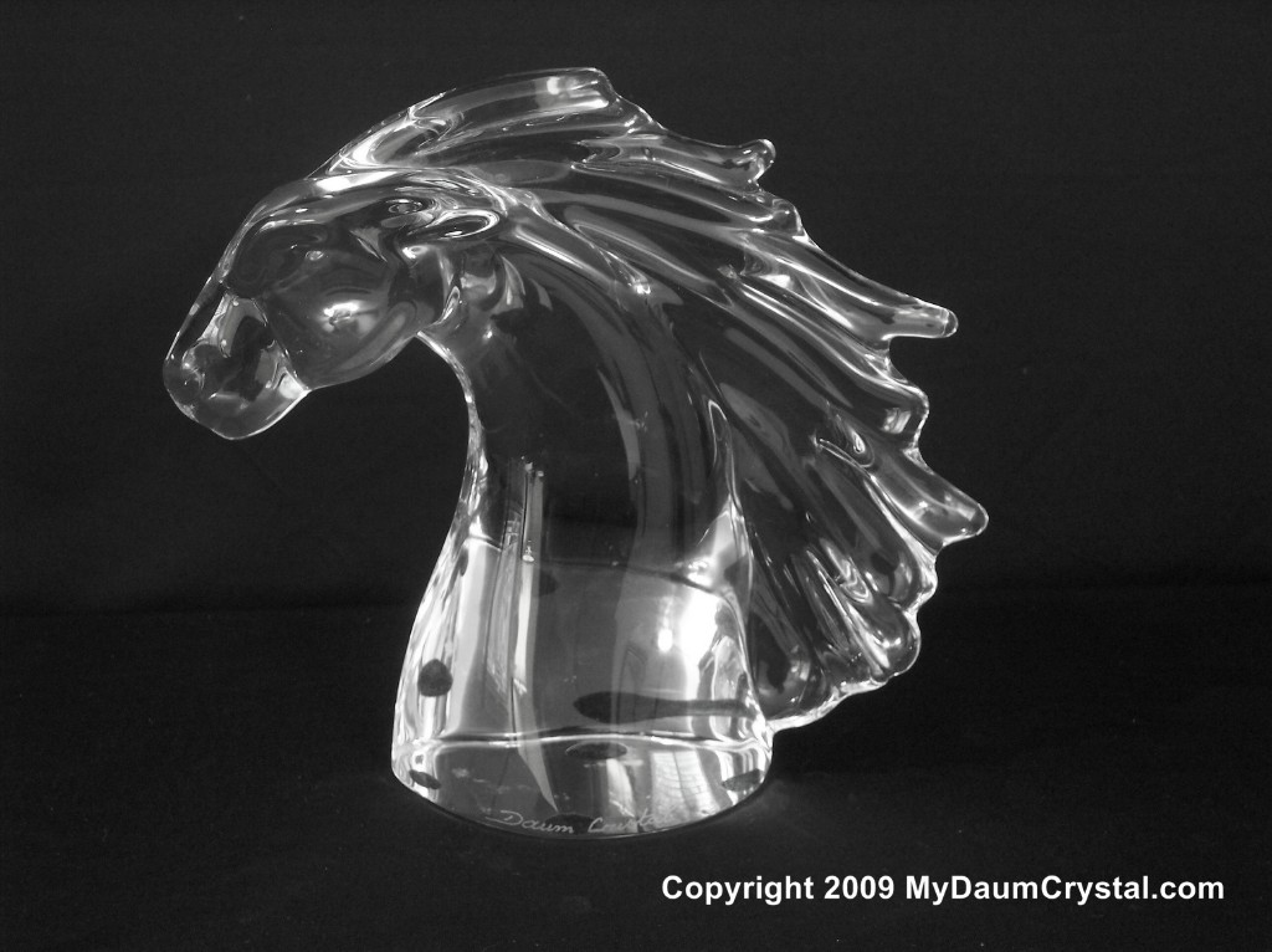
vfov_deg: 28.5
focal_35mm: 51
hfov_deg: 37.5
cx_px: 636
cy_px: 476
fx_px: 1872
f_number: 3.4
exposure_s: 1/8
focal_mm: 10.7
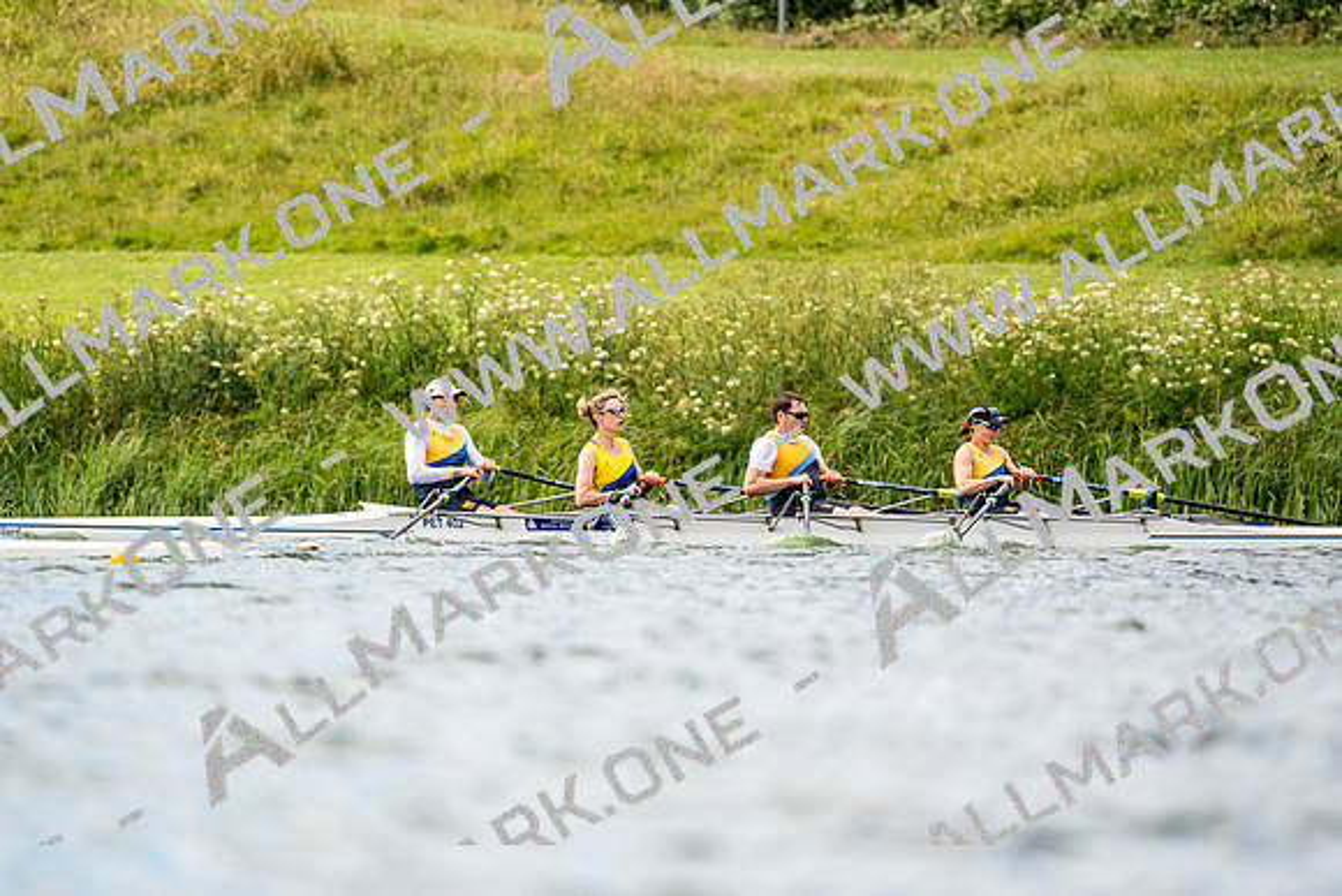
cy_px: 448
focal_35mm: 600
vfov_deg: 2.3
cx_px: 671
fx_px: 22371
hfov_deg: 3.4
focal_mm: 600
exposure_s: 1/2000
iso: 400
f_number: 6.3
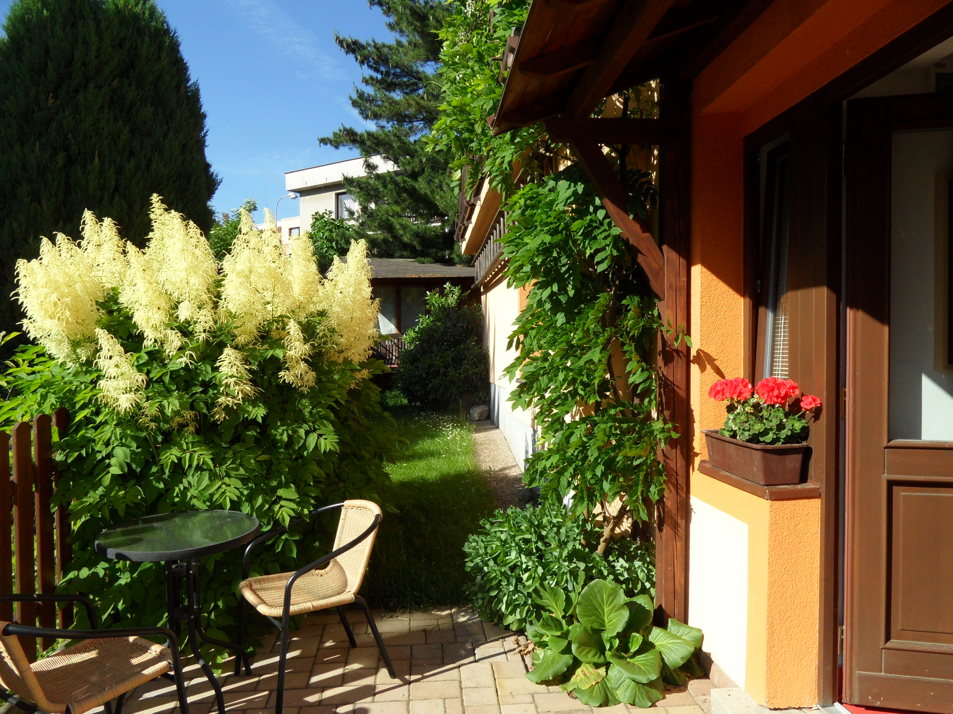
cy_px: 369
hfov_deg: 69.4
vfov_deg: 54.9
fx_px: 688
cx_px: 478
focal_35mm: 25
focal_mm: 3.9
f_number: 3.2
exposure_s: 1/750
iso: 80
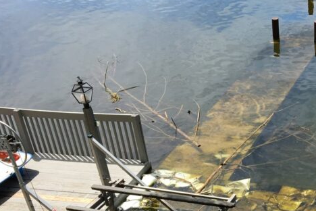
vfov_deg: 19.8
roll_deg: +3.2
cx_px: 311
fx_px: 579
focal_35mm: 66
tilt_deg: -36.1
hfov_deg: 28.7
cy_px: 222
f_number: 2.2
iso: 25
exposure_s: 1/1202
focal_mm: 4.15
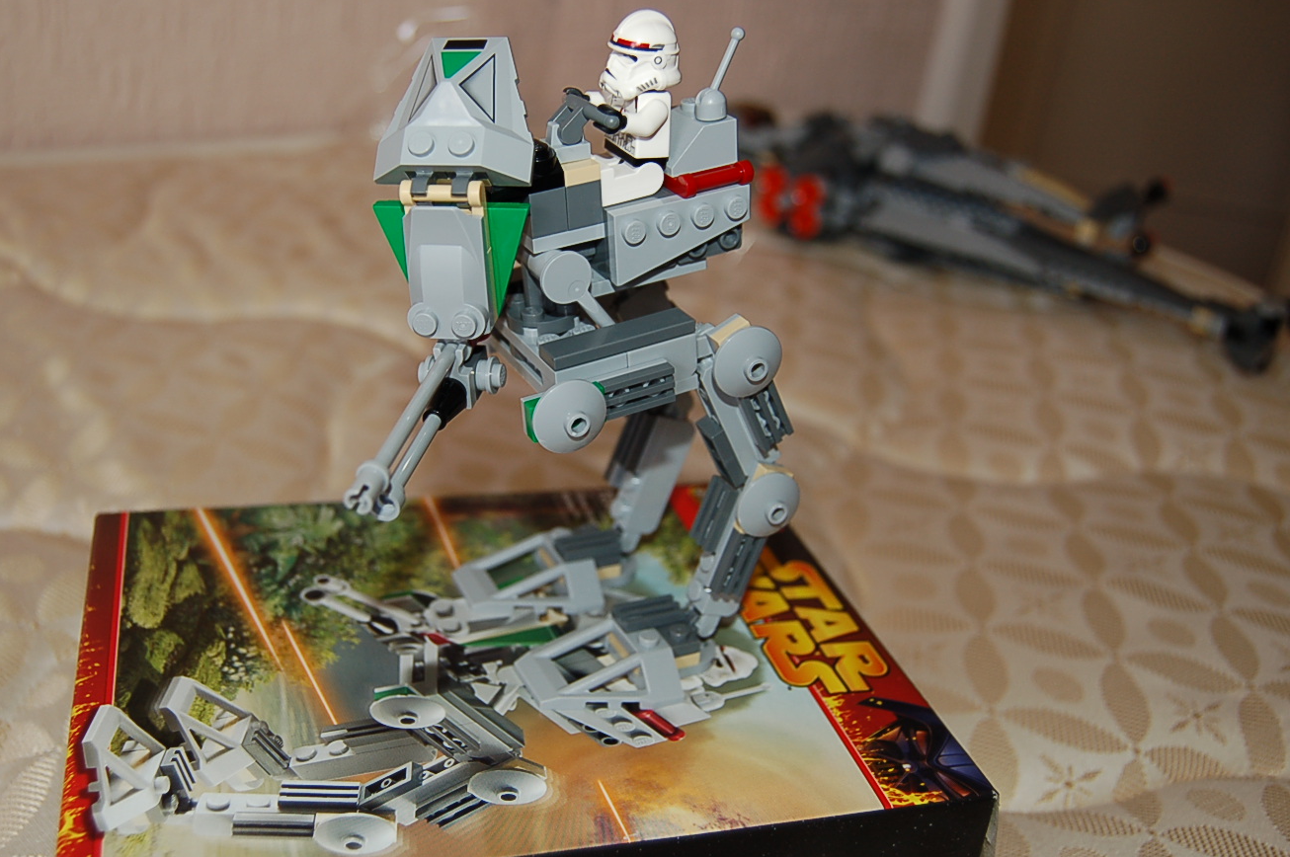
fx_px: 1360
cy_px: 372
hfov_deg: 50.7
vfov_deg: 34.9
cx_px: 579
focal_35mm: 38
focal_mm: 22
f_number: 3.8
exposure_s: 1/60
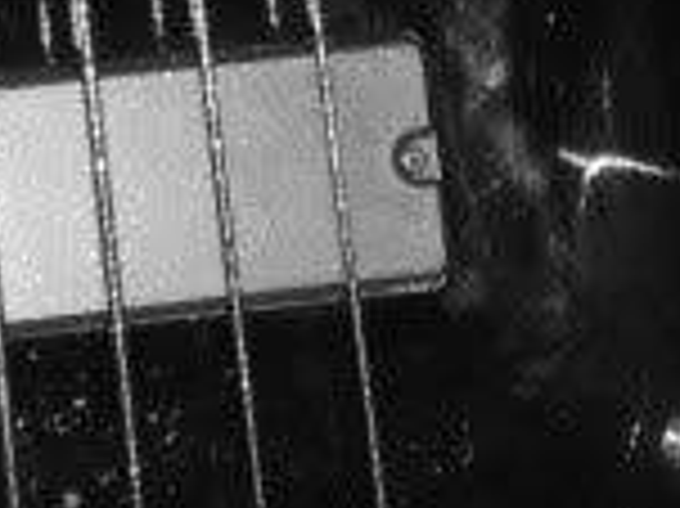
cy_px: 436
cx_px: -140
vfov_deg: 5.7
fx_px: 5064
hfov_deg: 7.6
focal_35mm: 258
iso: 200
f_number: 3.9
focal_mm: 6.9
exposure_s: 1/30
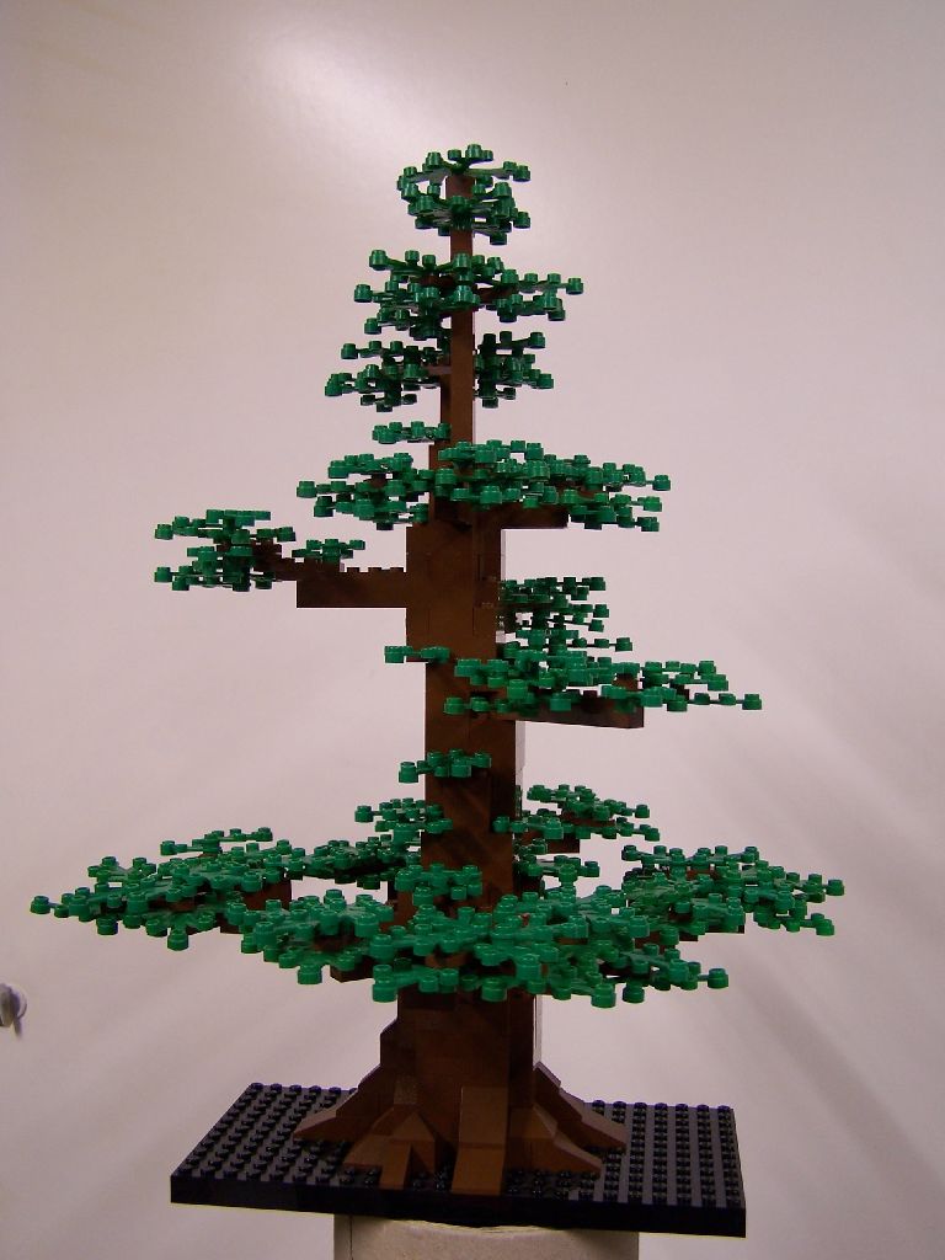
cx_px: 472
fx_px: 1383
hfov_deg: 37.7
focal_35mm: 38
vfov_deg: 49.0
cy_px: 630
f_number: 2.8
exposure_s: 1/8
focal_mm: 6.3
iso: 80
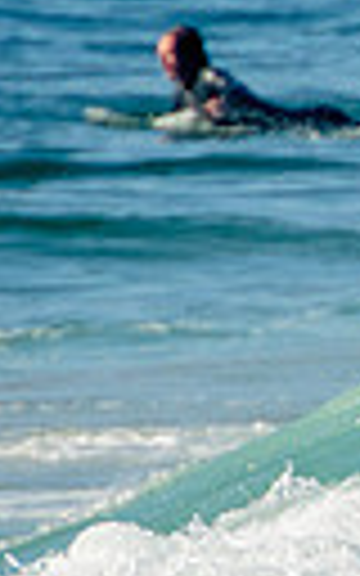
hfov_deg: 0.5
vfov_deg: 0.8
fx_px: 43499
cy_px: 443
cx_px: 940
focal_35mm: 2771
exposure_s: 1/1250
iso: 200
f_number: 5.6
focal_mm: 400
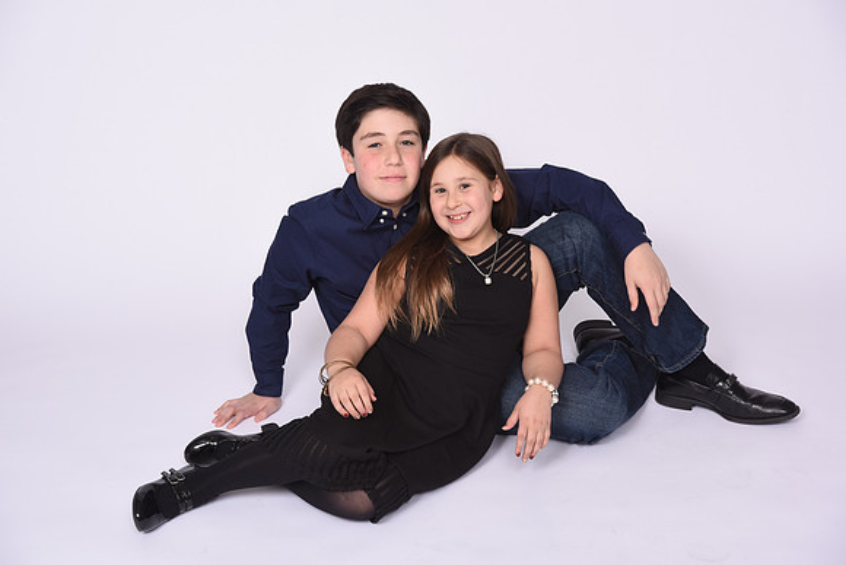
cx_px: 423
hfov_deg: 36.2
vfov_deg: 24.6
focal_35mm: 55
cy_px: 282
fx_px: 1293
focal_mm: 55
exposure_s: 1/160
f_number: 11
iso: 320
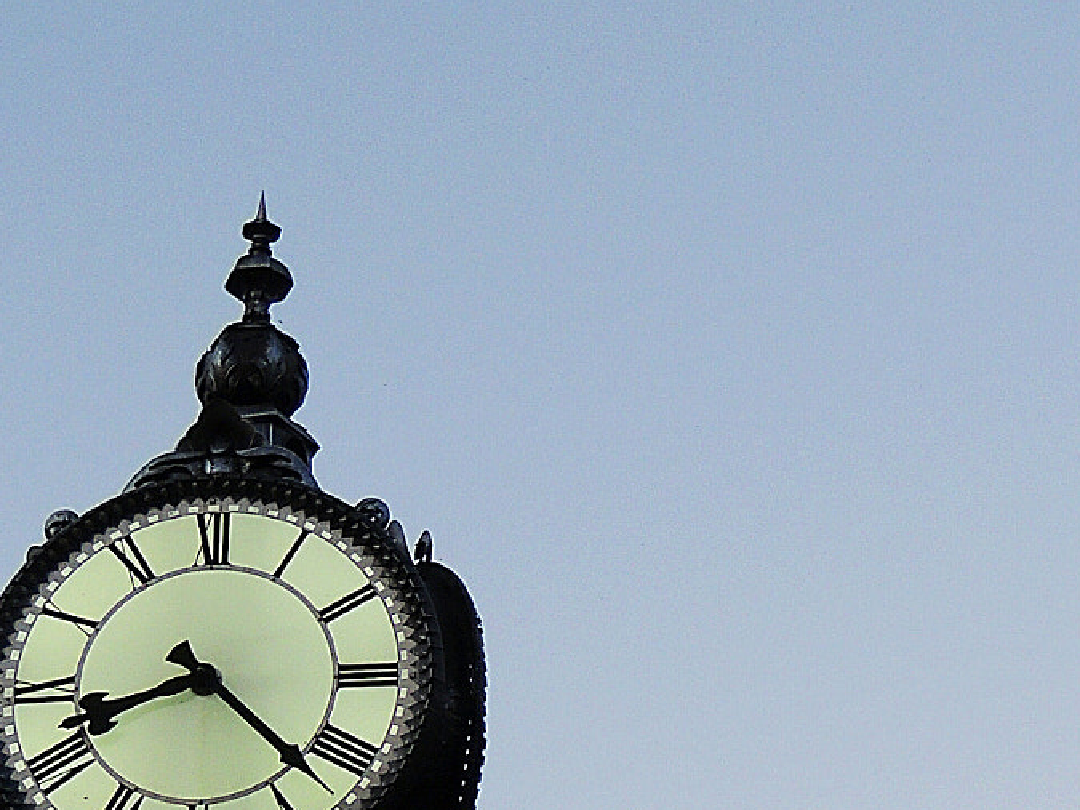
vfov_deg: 14.2
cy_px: 895
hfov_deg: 19.2
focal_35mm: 102
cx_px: 678
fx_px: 3182
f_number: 3.4
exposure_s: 1/100
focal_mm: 7.6
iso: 200
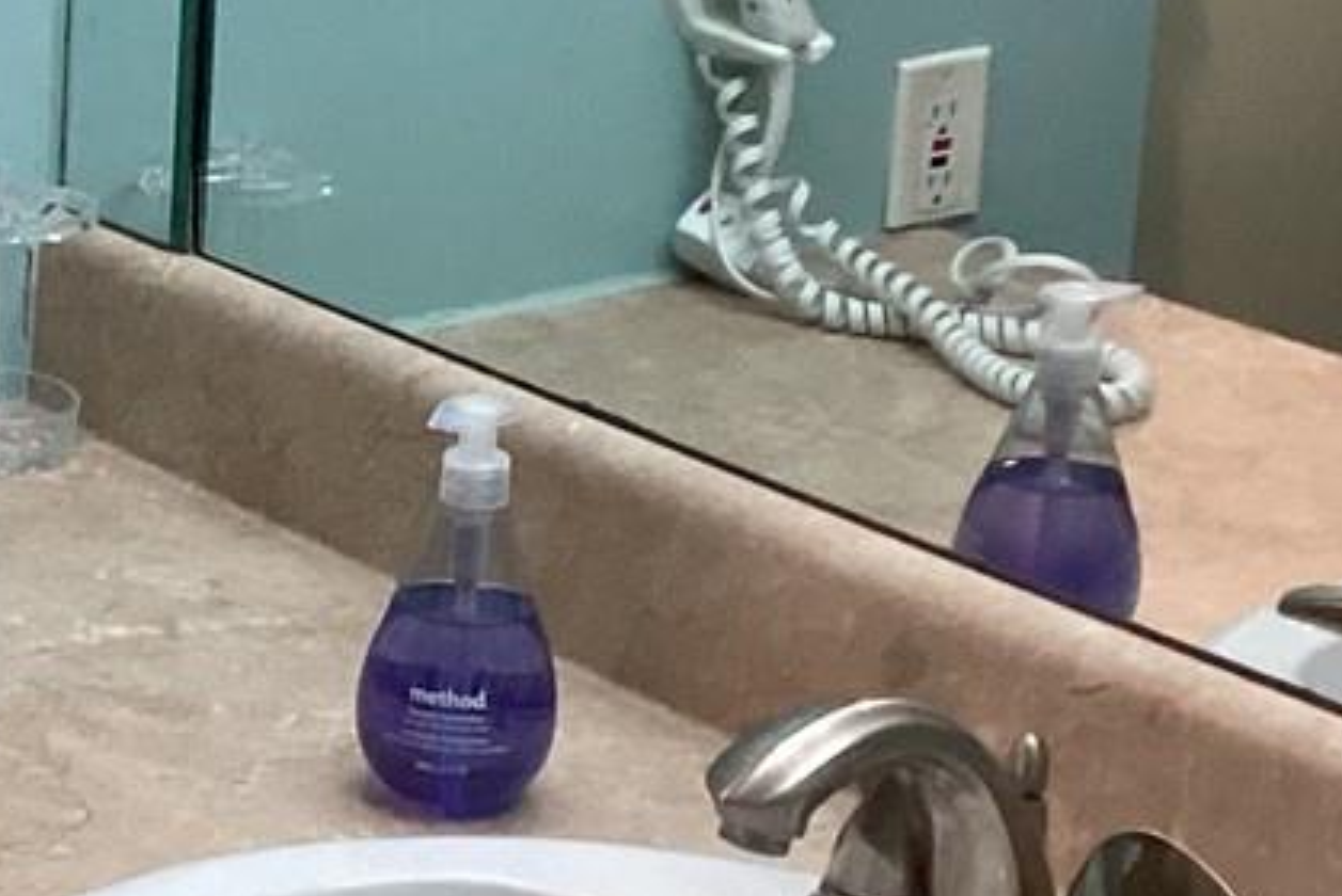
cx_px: -298
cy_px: 374
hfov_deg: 16.0
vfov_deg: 11.2
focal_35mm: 123
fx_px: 4588
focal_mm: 3.3
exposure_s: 1/60
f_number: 2.4
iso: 160
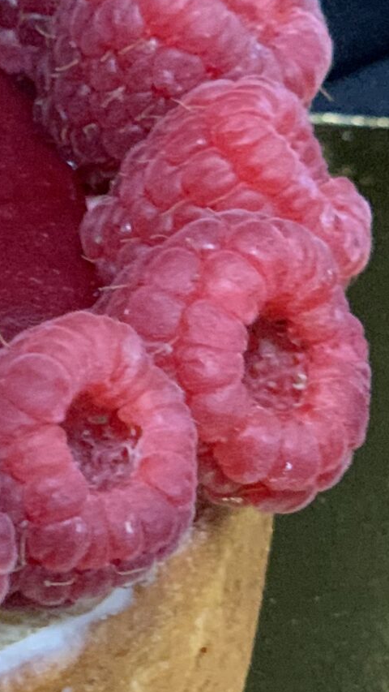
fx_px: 3116
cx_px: -200
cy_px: 261
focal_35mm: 170
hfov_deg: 7.0
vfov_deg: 12.6
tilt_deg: -34.1
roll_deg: -4.4
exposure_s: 1/50
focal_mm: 6
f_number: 2.4
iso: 320
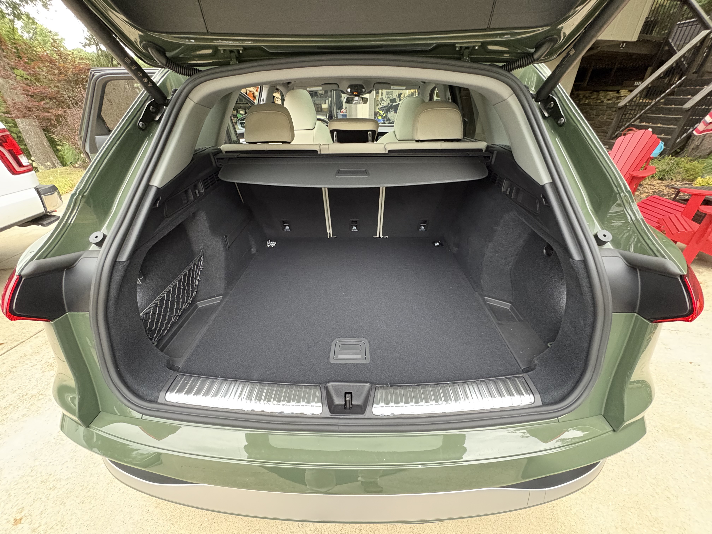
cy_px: 267
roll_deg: +0.1
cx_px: 356
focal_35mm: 14
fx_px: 288
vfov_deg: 85.7
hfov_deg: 102.1
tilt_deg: -31.0
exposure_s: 1/40
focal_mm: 2.22
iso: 1000
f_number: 2.2
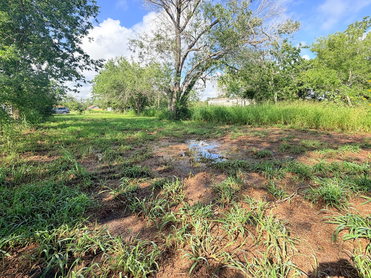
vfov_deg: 74.1
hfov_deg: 91.0
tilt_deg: -0.4
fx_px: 182
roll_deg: +0.5
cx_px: 194
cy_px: 114
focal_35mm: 17
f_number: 2.2
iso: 40
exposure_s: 1/250
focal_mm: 2.22
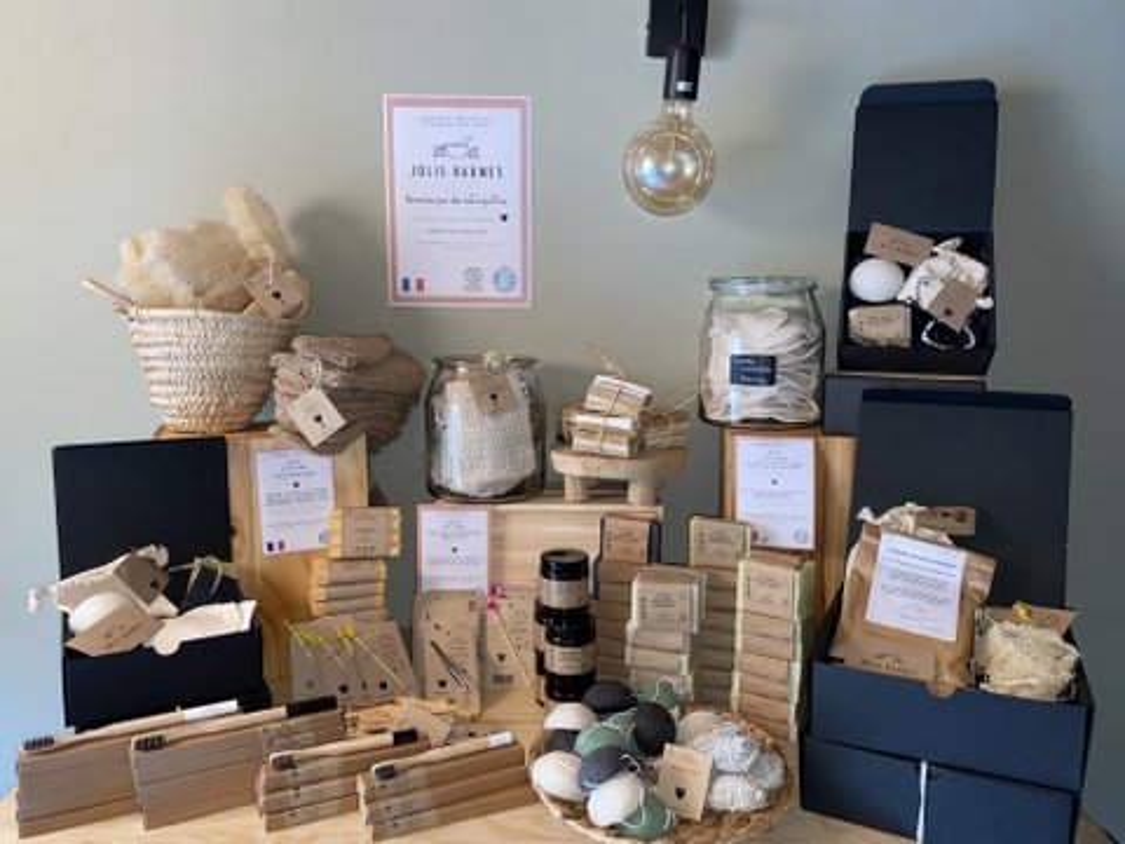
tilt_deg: -9.2
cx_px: 562
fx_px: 845
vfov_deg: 53.1
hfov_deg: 67.3
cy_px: 422
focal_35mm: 26
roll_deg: +0.2
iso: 64
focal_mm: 4.25
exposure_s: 1/25
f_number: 1.8
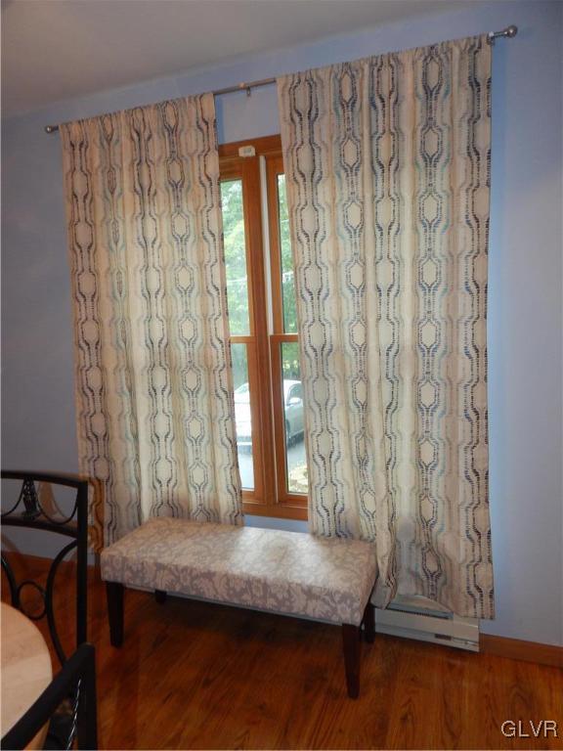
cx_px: 282
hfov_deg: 61.1
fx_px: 477
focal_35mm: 22
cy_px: 376
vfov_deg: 76.4
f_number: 3
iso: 200
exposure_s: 1/30
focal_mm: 4
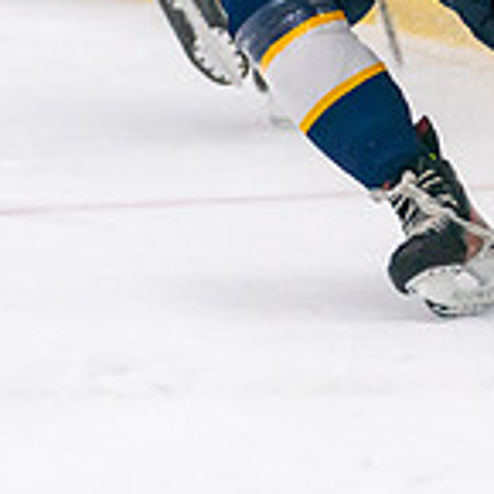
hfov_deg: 2.8
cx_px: 292
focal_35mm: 630
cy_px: -221
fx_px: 10172
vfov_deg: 2.8
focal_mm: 151
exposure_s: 1/1250
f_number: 2.8
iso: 3200
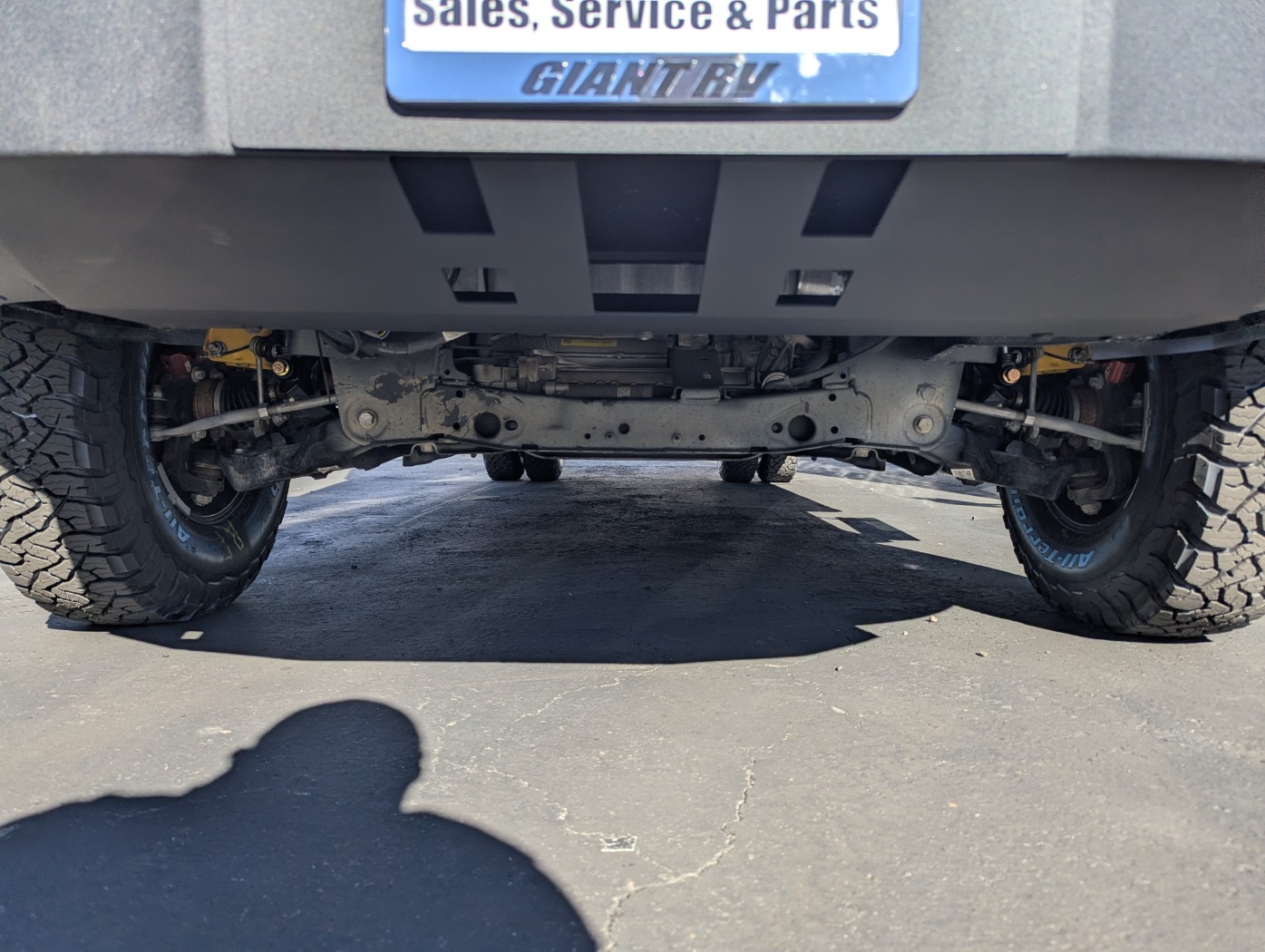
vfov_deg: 56.9
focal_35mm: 24
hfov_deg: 71.5
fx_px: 878
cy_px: 476
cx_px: 632
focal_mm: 6.81
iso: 42
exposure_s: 1/1490
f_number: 1.85
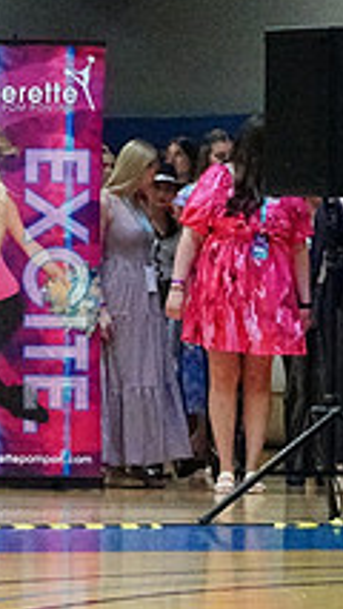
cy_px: 282
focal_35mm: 386
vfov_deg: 5.6
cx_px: -469
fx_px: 6234
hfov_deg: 3.1
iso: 25600
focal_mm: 90
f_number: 4
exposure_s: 1/1000
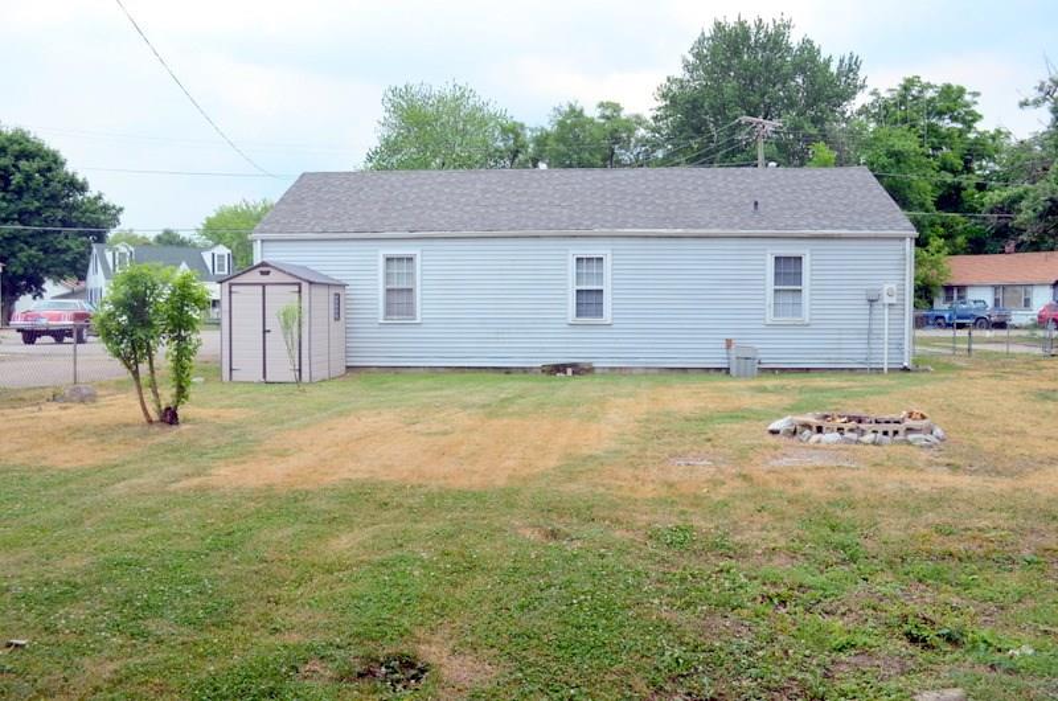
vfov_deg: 39.8
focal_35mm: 33
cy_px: 350
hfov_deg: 57.3
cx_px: 529
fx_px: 968
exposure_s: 1/250
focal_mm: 22
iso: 160
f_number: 8
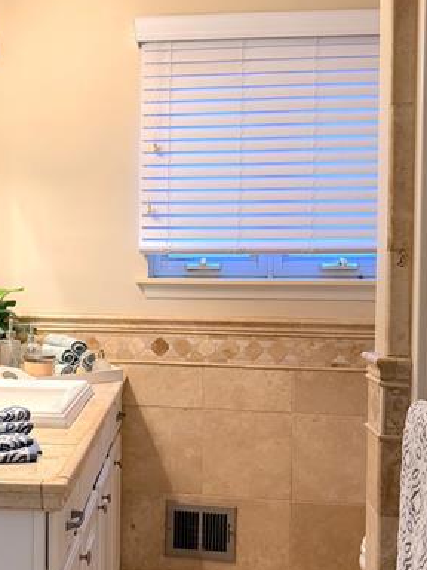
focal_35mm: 48
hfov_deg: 29.5
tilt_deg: -1.8
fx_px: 789
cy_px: 292
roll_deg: -0.2
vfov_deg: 39.7
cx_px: 76
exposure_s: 1/120
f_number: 1.78
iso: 200
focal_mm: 6.76
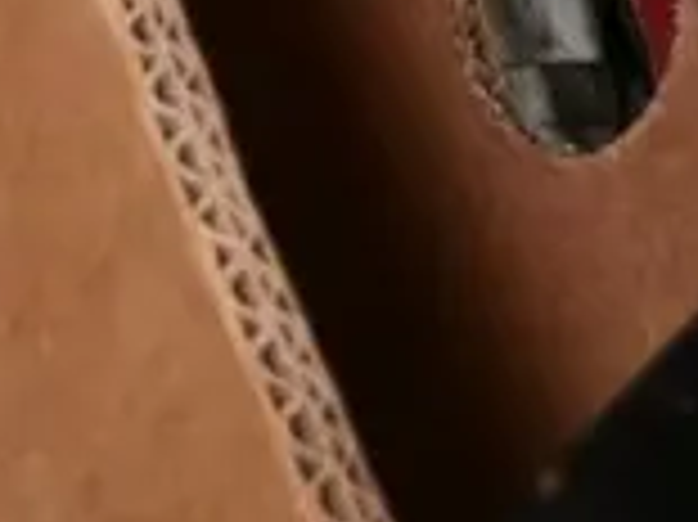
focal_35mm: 198
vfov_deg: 7.5
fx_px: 3989
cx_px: -1531
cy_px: 90
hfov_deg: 8.2
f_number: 3.7
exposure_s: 1/250
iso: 3200
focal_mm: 15
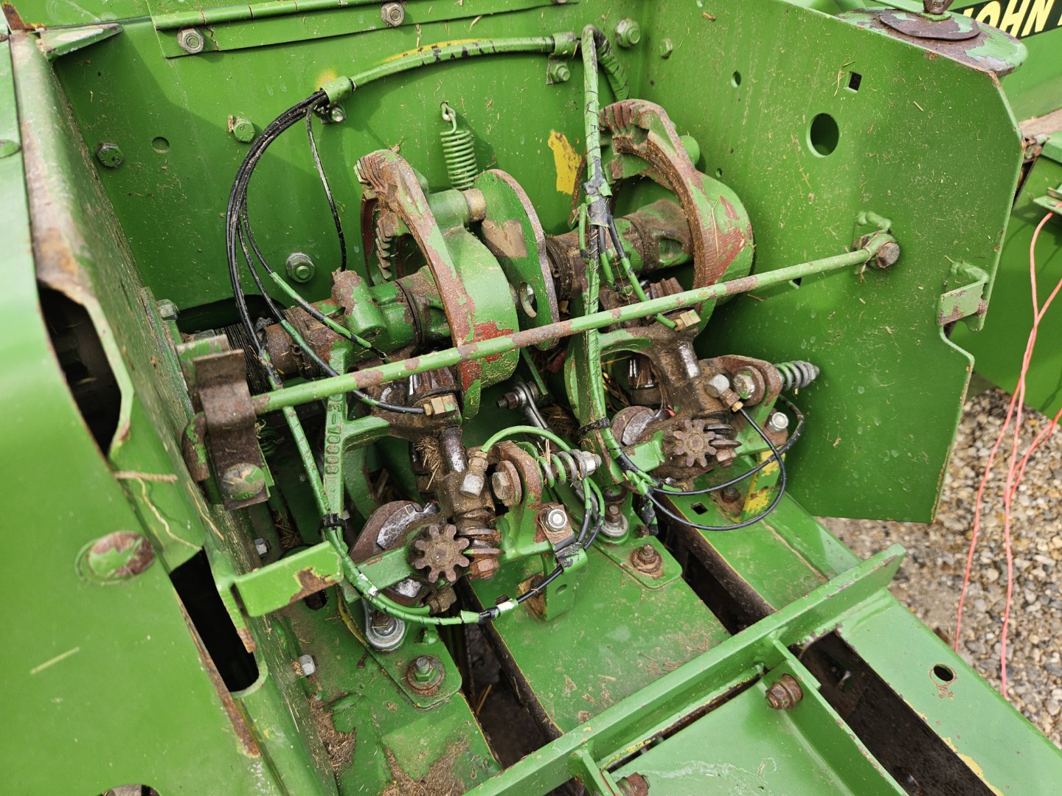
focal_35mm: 23
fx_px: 706
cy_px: 398
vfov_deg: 58.9
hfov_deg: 73.9
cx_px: 531
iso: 25
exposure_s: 1/206
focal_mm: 5.4
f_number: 1.8
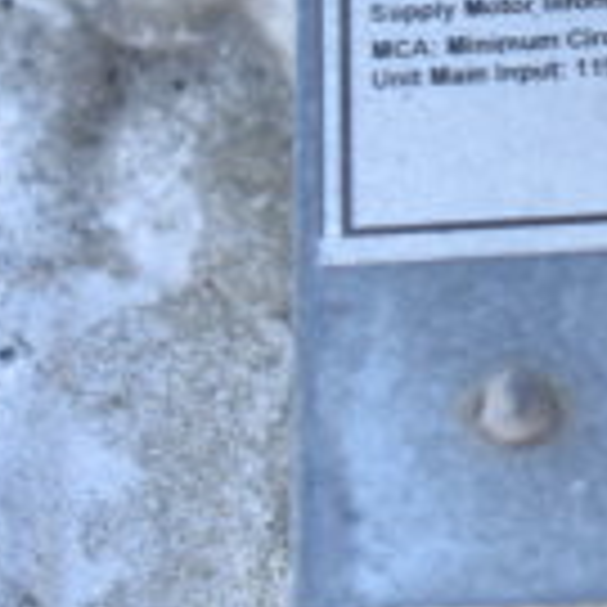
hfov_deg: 6.2
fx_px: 5476
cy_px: -259
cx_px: 1156
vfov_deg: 6.3
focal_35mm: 276
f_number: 5.6
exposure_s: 1/125
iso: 200
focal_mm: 48
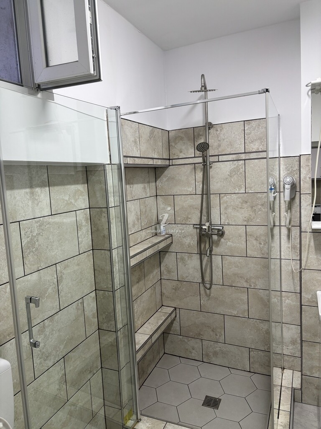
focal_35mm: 26
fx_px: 321
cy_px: 214
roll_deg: +2.0
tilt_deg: -7.0
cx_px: 160
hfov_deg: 53.1
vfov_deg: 67.3
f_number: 1.6
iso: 80
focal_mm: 5.96
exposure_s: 1/50
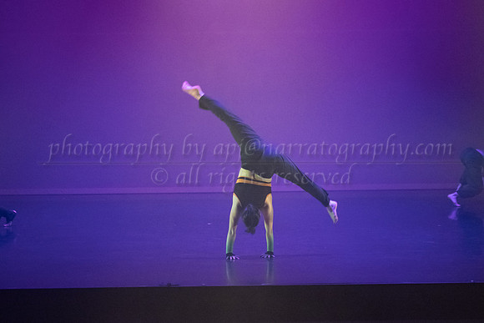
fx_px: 1287
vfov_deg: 14.3
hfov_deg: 21.3
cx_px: 244
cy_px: 176
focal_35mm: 96
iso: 4000
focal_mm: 68
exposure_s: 1/320
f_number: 2.8
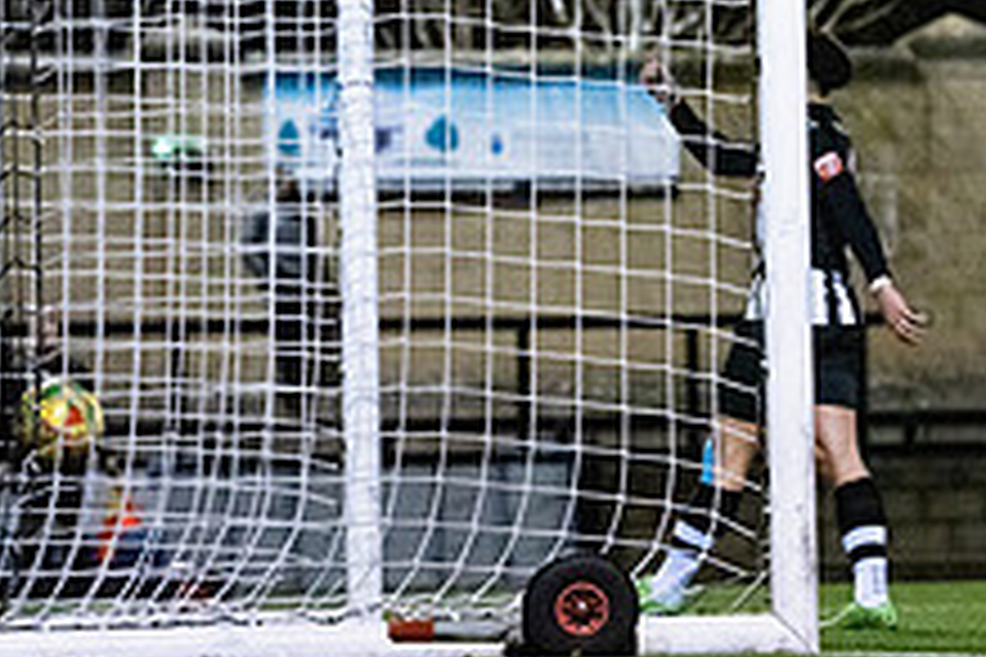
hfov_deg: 5.7
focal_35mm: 361
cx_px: 1103
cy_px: 65
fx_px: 9887
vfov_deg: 3.8
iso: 12800
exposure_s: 1/1000
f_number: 4
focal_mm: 135
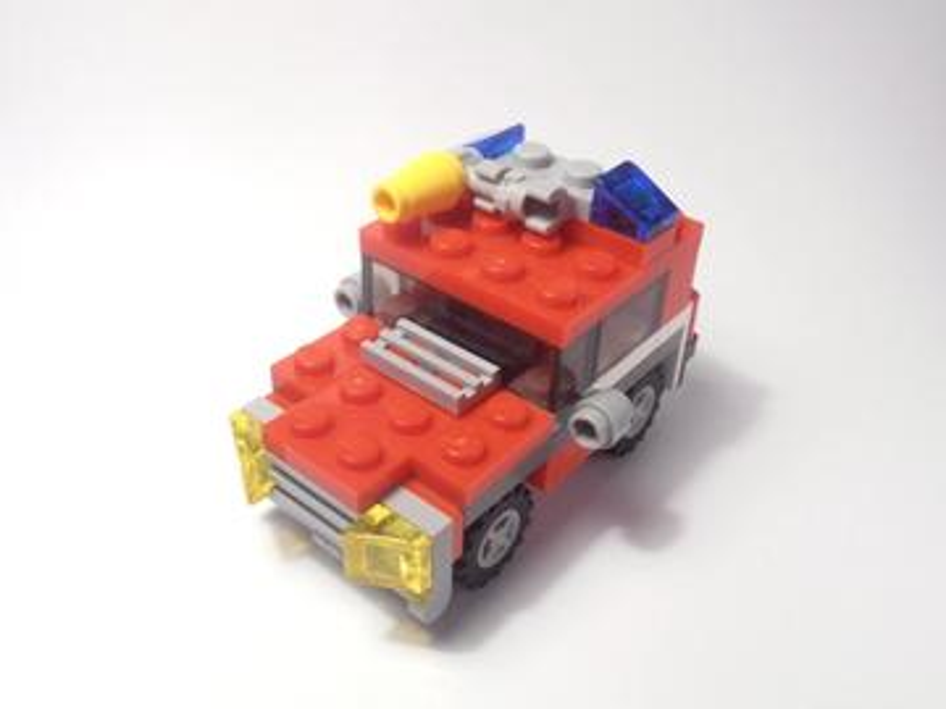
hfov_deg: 50.1
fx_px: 1011
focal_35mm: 37
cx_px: 473
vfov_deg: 38.7
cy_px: 354
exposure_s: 1/50
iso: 80
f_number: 3.9
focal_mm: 6.61
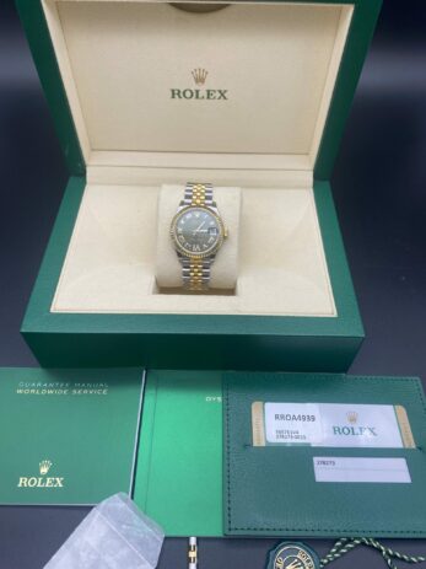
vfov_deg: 67.3
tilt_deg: -50.4
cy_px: 284
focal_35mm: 26
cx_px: 213
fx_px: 427
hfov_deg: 53.0
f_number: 1.8
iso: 32
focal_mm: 4.25
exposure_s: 1/129
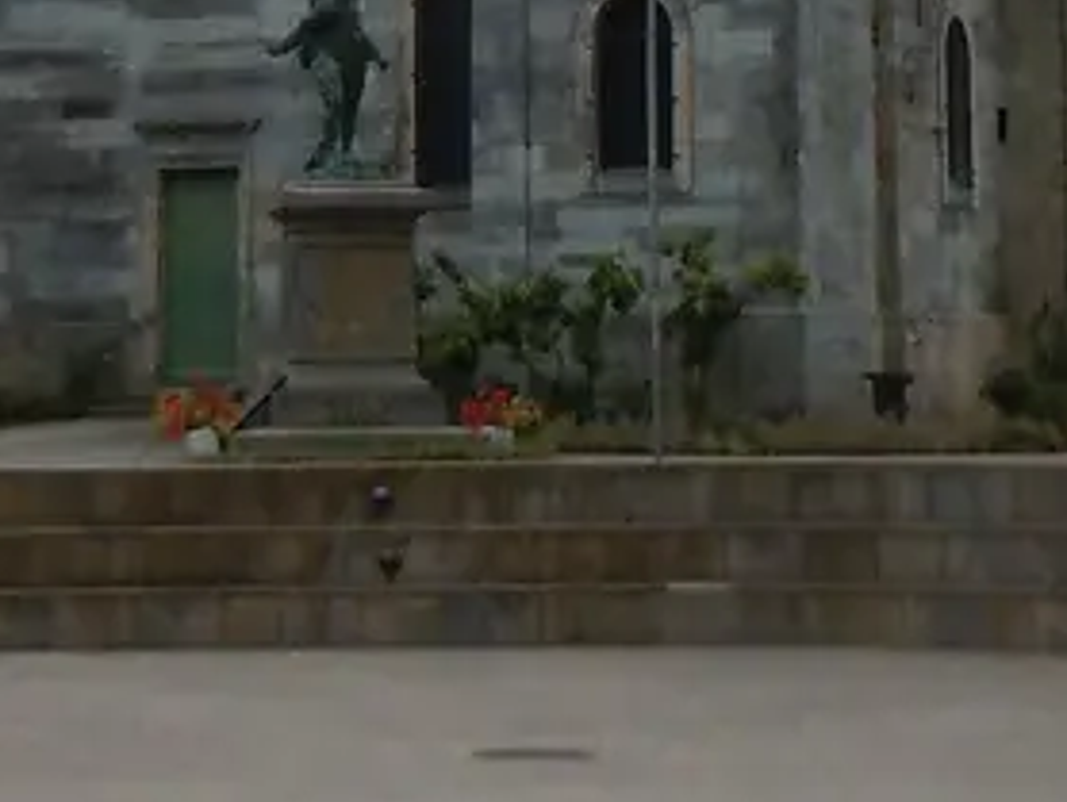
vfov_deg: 10.4
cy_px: -418
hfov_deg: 14.3
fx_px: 4257
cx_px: 426
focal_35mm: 138
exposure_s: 1/320
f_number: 7
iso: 100
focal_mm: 5.4
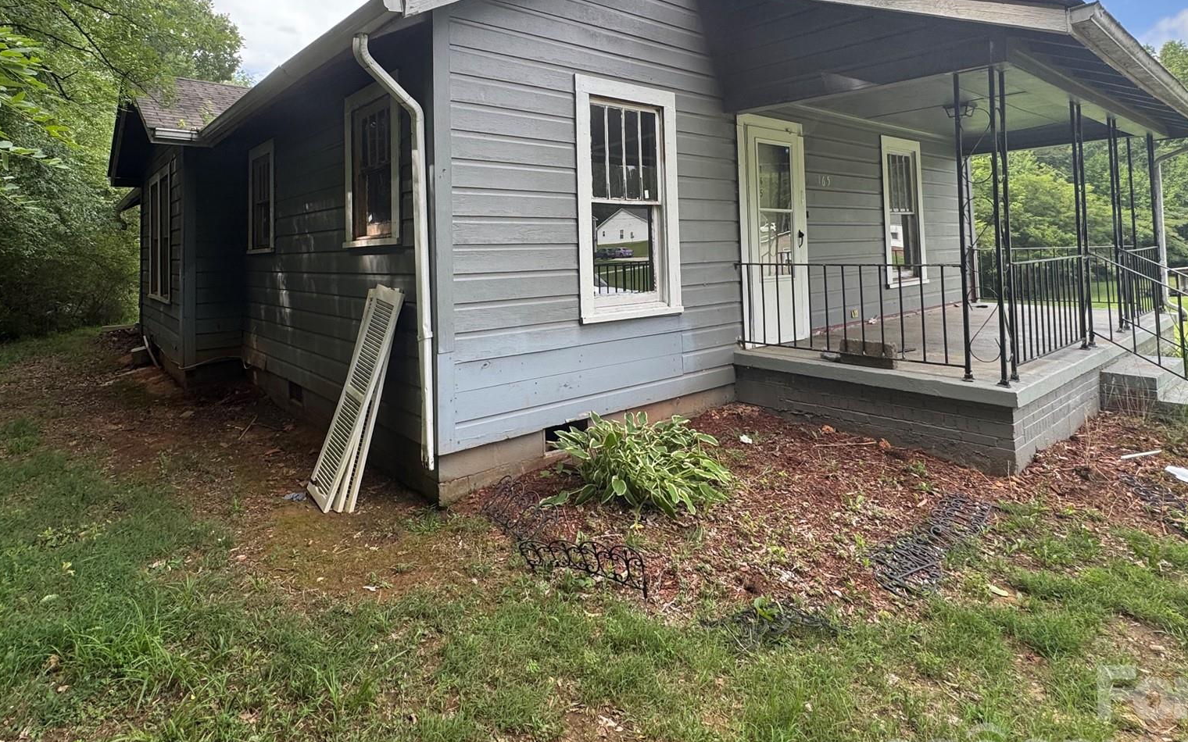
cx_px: 546
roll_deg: +1.6
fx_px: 648
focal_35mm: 20
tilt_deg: +2.7
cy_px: 219
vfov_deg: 57.6
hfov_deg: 84.9
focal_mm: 2.22
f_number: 2.2
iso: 40
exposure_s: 1/243
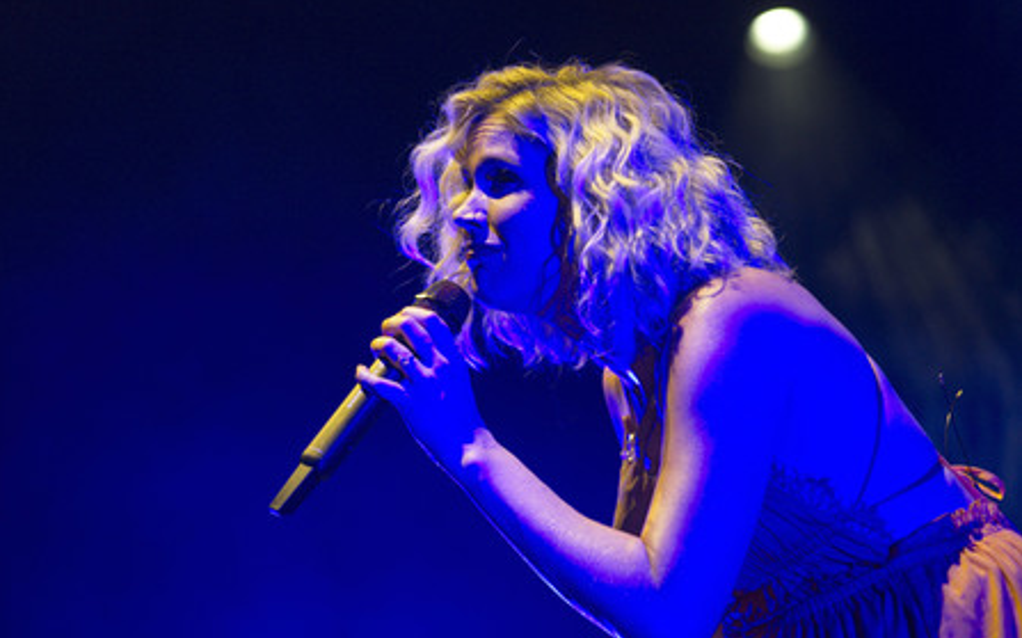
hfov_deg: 19.3
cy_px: 341
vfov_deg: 12.1
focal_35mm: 108
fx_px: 3007
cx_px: 509
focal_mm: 105
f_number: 2.8
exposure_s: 1/160
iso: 1600
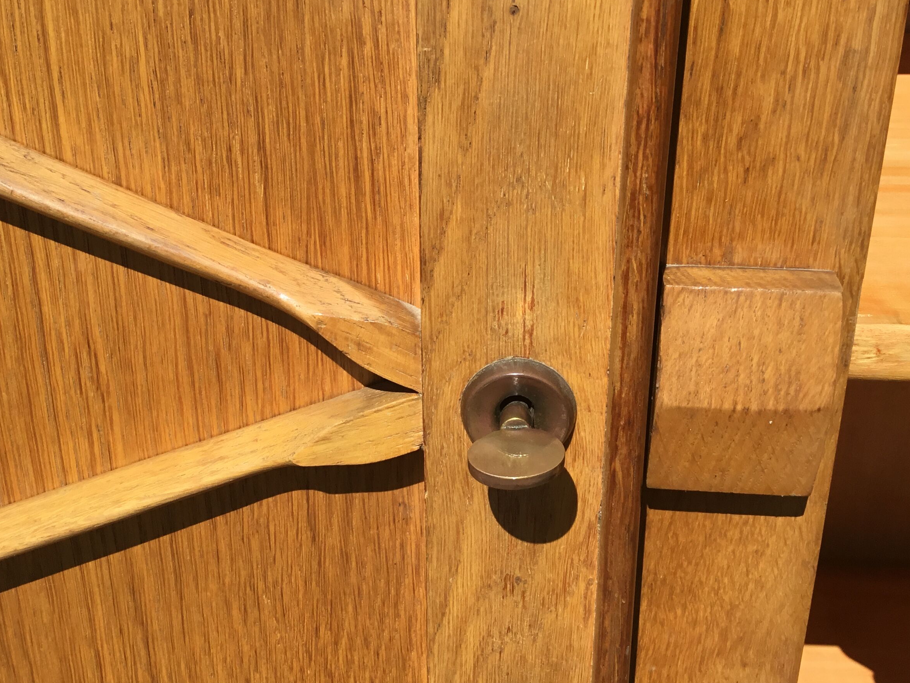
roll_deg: +0.3
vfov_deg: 33.6
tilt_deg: -24.9
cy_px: 332
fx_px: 1130
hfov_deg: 43.8
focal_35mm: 43
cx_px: 437
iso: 25
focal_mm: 3.3
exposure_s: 1/1314
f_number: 2.4
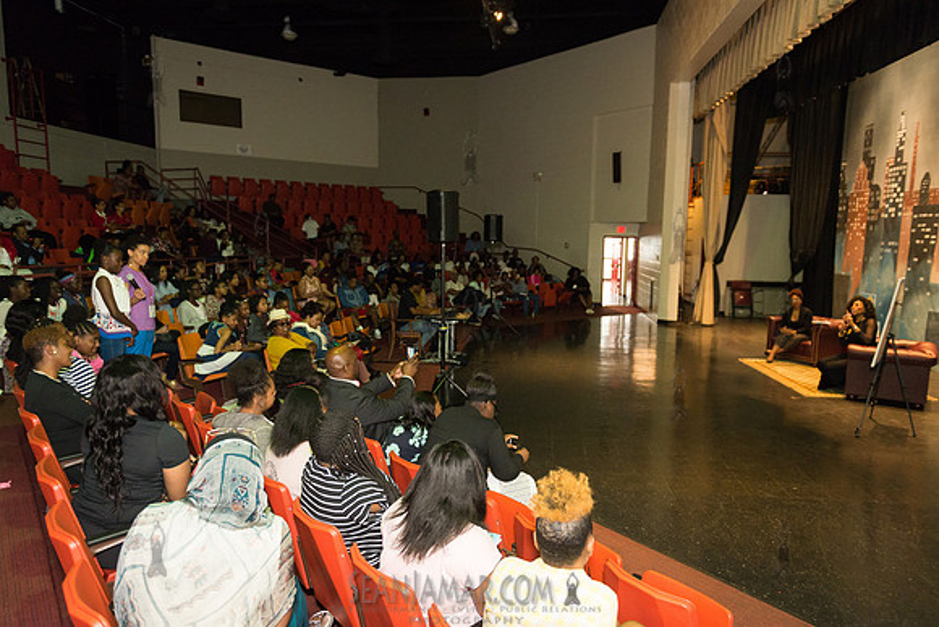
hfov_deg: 73.7
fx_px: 626
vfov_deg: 53.2
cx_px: 470
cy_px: 314
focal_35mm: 24
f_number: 3.2
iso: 3200
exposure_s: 1/320
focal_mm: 24
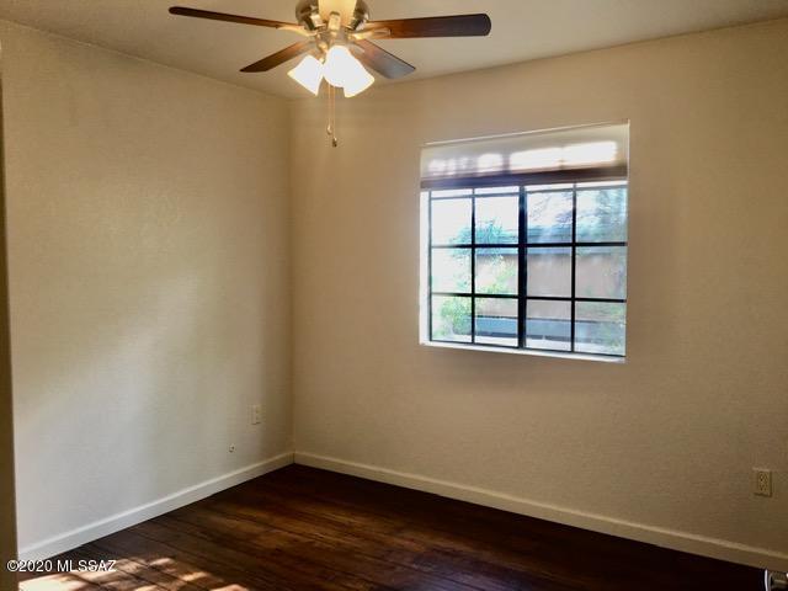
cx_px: 394
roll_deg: -0.2
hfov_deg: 61.7
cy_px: 296
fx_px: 660
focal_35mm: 29
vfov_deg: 48.2
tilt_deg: -2.9
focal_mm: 4.15
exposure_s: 1/60
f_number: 2.2
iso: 32
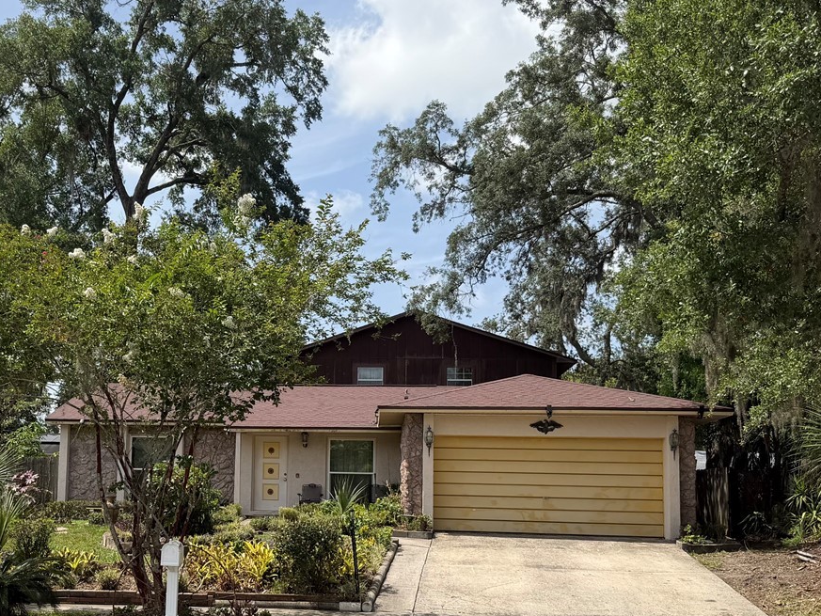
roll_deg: -0.8
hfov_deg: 42.0
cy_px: 414
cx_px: 236
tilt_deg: +5.4
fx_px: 1044
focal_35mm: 44
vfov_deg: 32.6
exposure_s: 1/3953
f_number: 1.78
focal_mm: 6.76
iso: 80
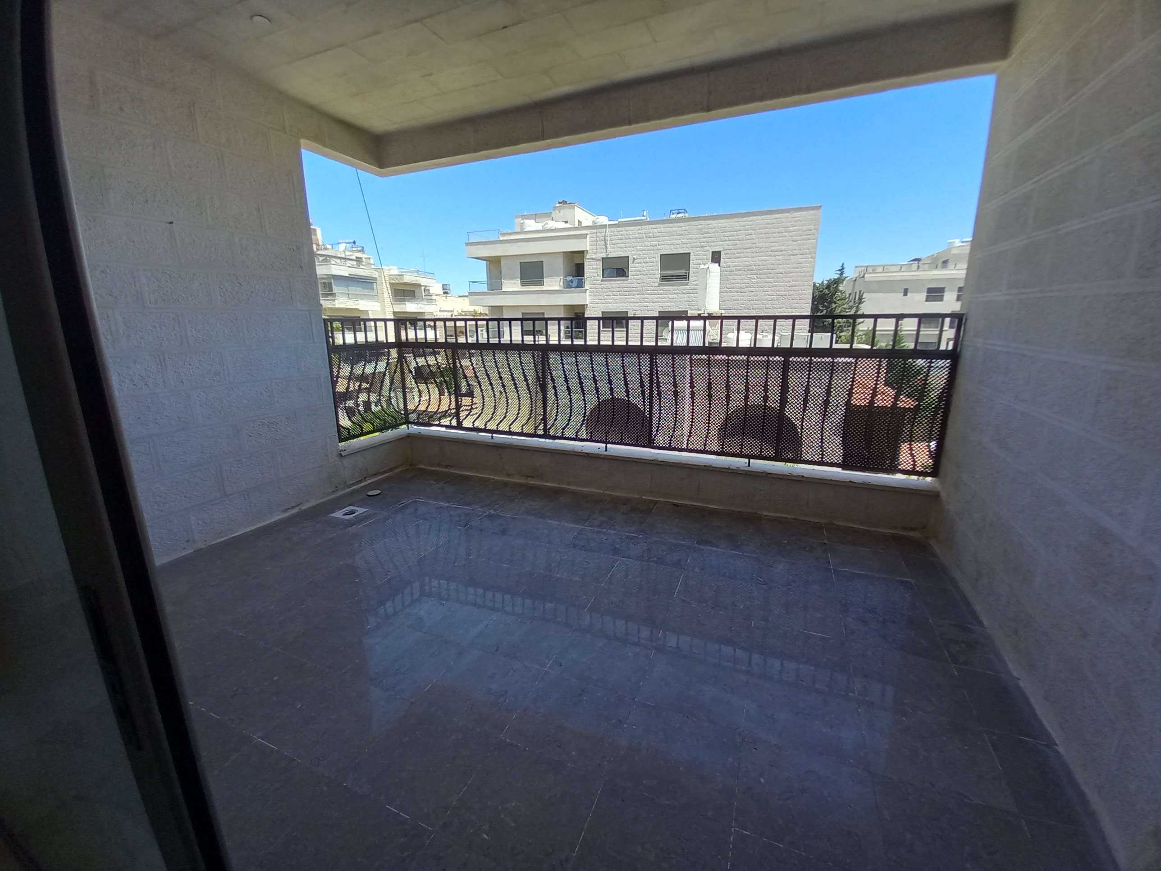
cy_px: 436
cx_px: 580
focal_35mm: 13
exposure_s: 1/326
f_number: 2.2
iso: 40
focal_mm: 1.13
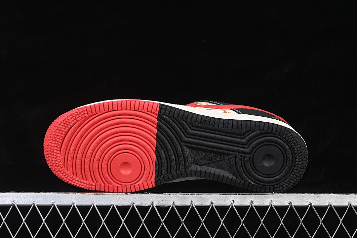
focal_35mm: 75
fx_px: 744
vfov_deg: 18.2
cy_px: 119
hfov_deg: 27.0
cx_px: 178
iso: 160
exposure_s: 1/60
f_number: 6.3
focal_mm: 50
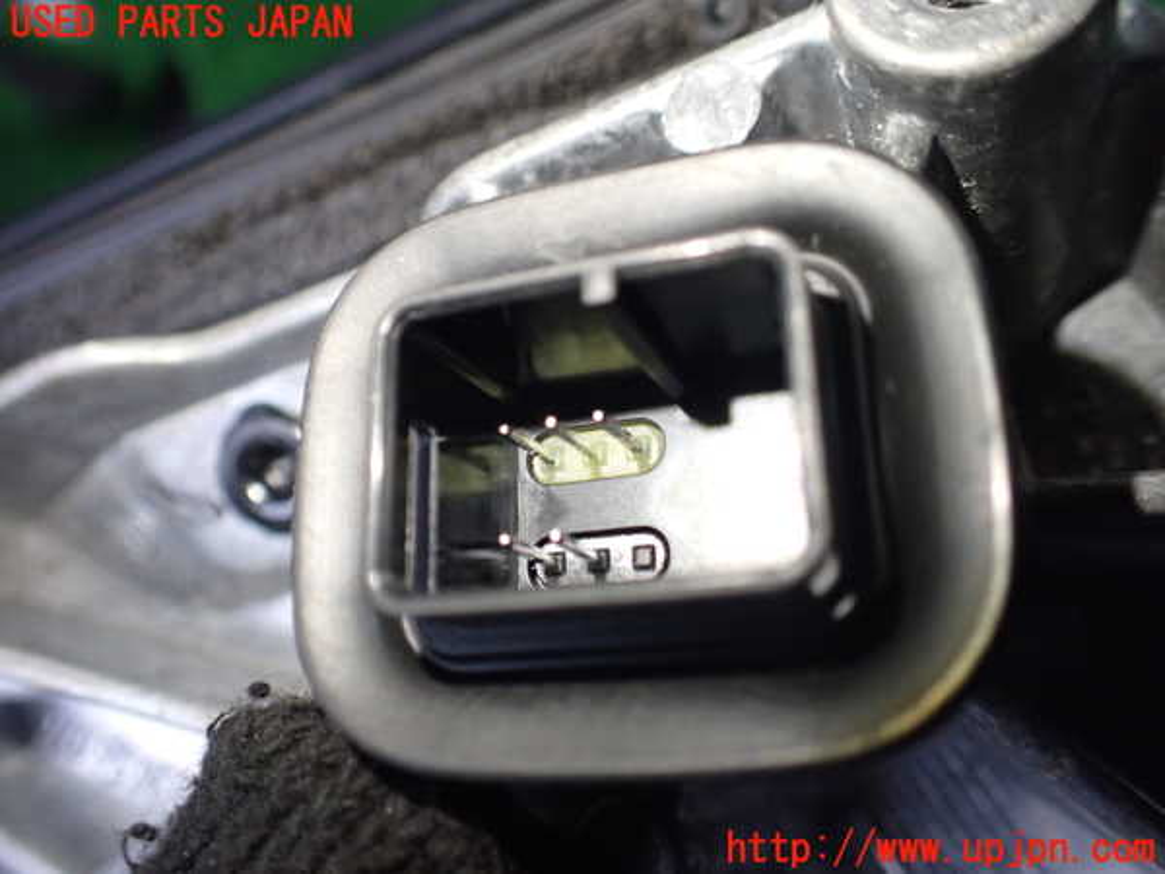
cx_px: 582
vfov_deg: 46.8
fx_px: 1010
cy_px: 437
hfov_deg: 60.0
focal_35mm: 30
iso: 500
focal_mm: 5.4
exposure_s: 1/125
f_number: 2.3
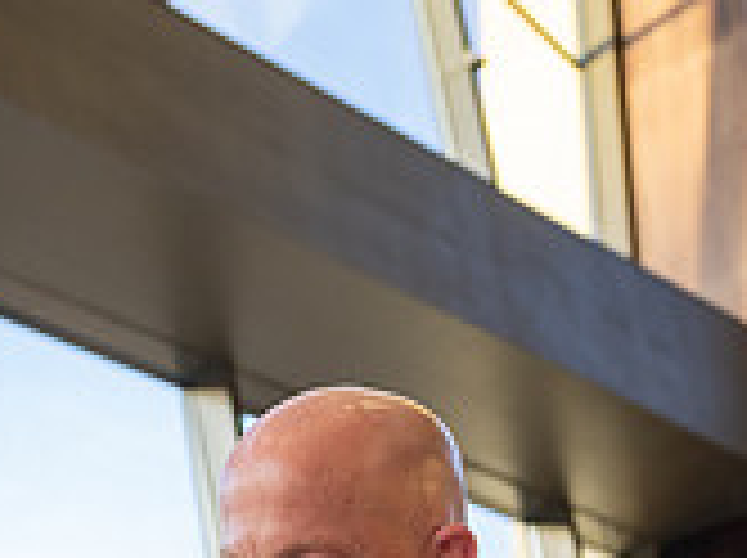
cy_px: 792
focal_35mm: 120
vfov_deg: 11.9
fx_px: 2586
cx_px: 207
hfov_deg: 16.4
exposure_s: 1/200
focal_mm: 34
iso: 640
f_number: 2.8
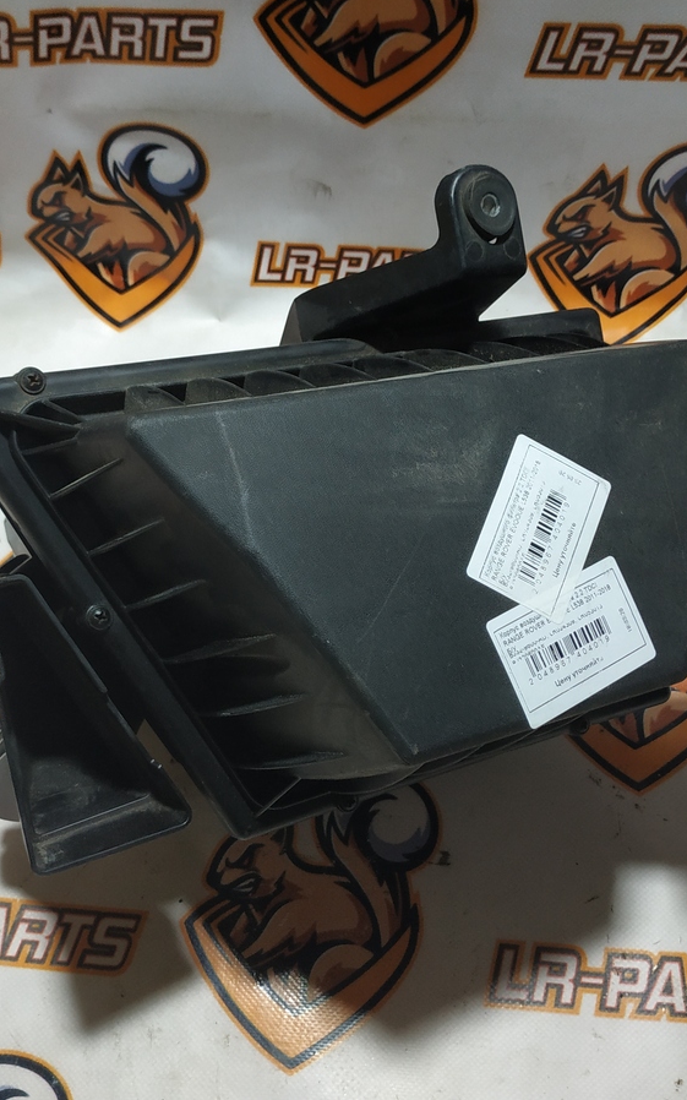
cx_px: 340
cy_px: 550
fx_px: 1019
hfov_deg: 37.3
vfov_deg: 56.7
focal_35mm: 34
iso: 160
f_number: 1.9
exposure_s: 1/100
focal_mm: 3.94
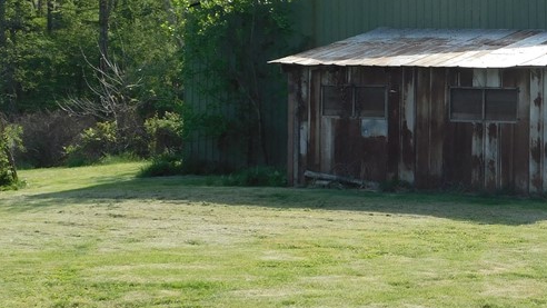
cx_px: 489
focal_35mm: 102
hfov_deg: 20.5
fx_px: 1480
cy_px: 47
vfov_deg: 11.8
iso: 125
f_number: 3.7
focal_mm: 8
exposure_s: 1/500
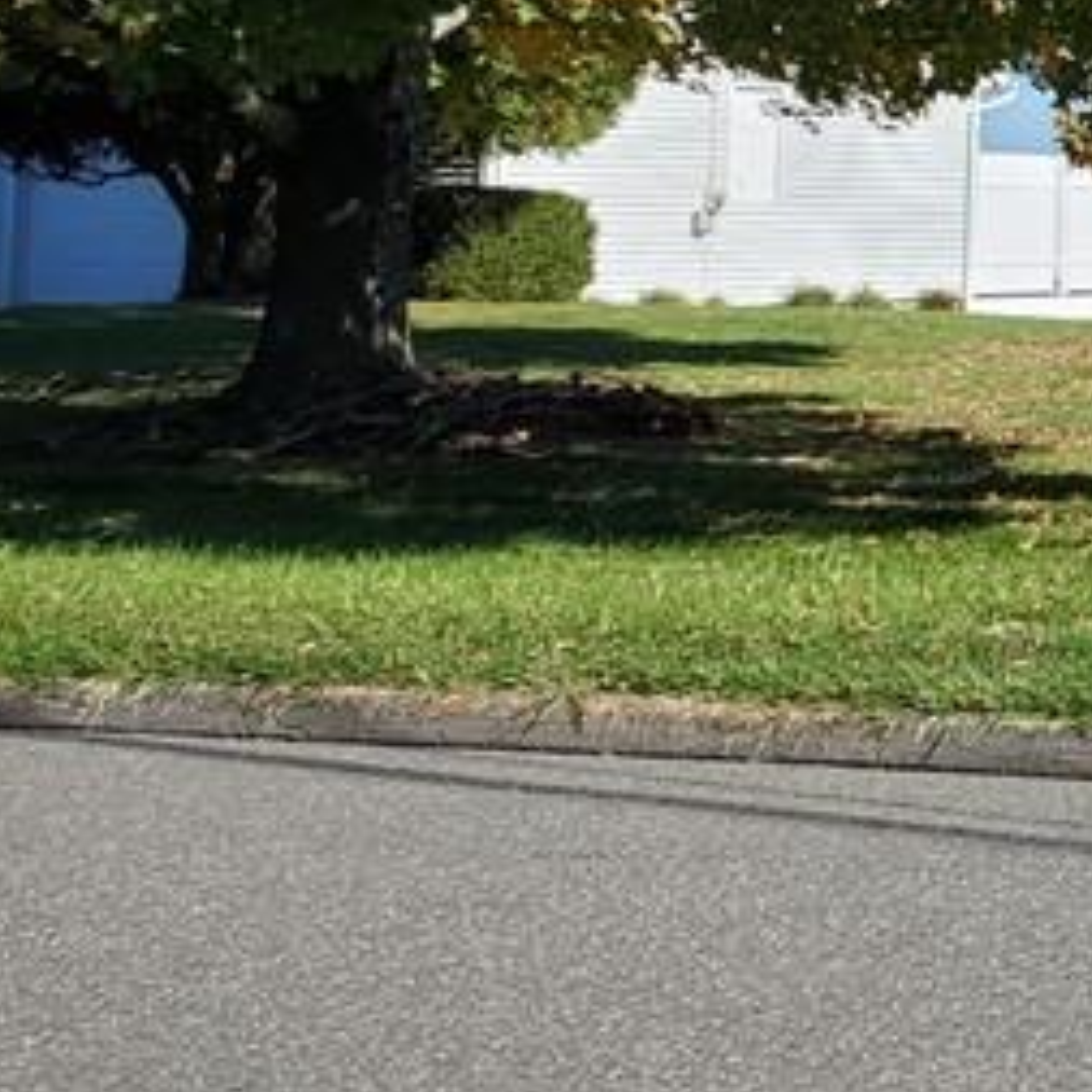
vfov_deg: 18.1
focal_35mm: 93
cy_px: -43
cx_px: 2175
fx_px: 3319
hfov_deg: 15.2
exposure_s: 1/1244
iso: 50
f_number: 2.4
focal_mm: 4.3
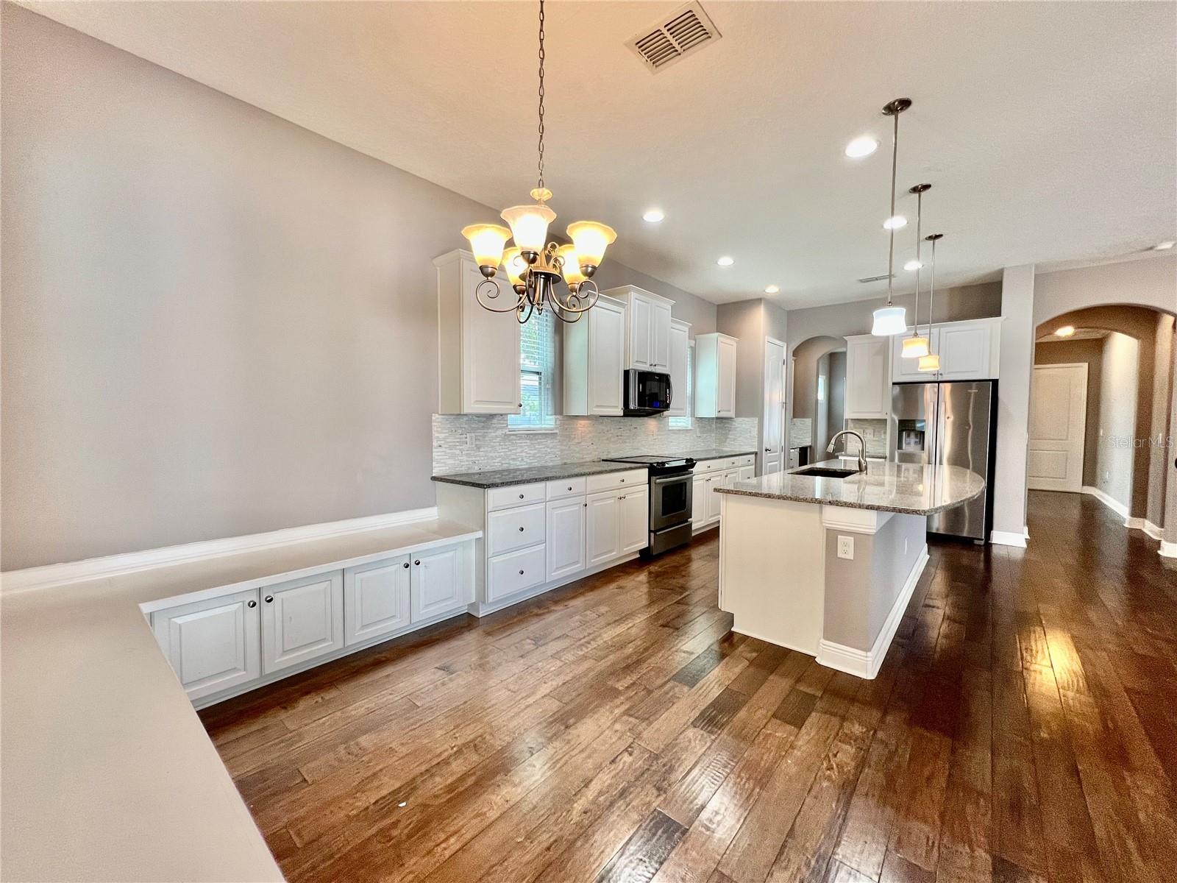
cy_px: 442
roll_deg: +0.0
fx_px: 442
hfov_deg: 106.2
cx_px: 588
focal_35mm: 13
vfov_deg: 89.9
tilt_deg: -2.7
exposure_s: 1/120
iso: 125
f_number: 1.8
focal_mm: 1.57
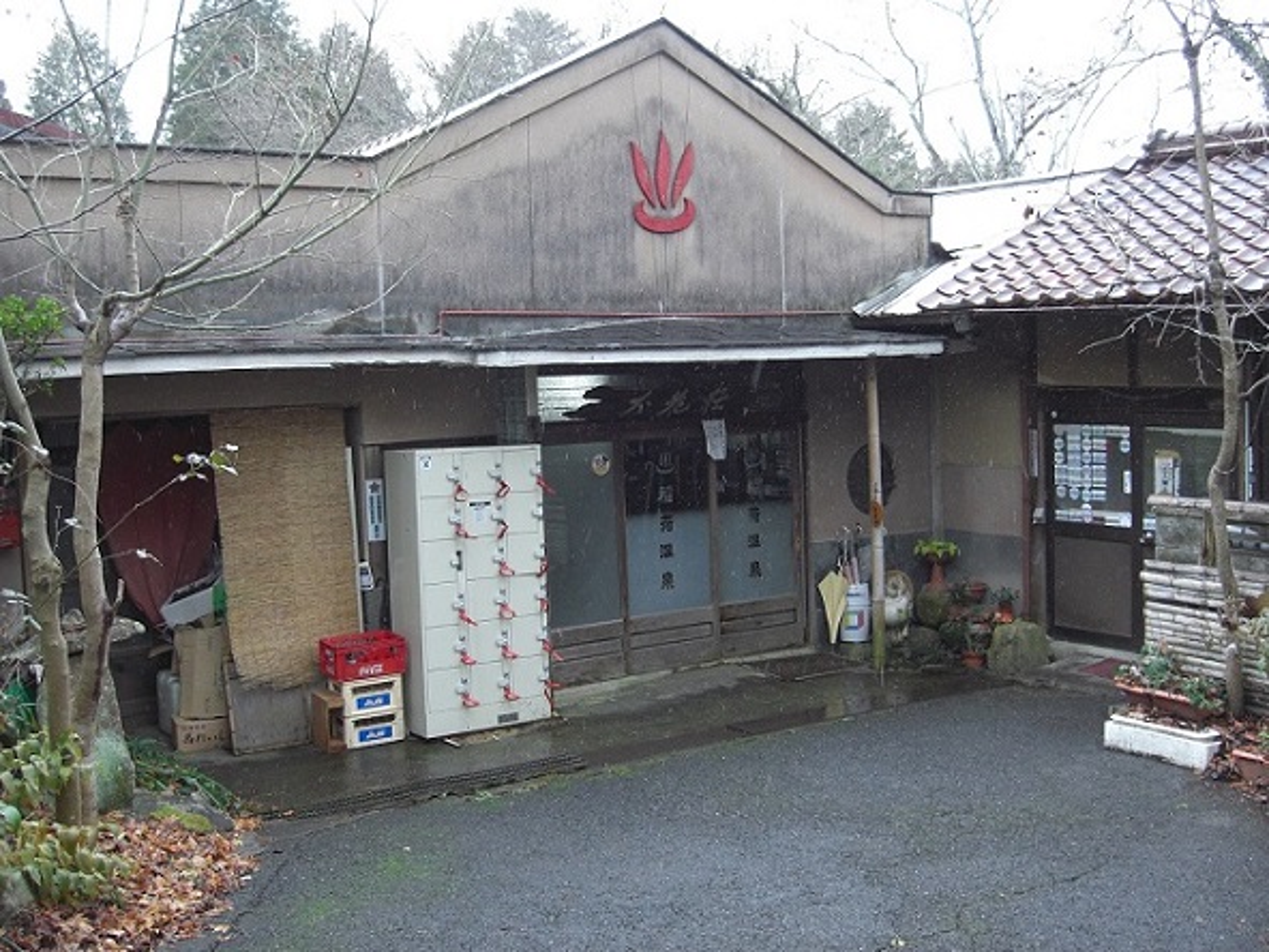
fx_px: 1393
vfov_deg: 37.7
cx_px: 634
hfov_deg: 49.0
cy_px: 476
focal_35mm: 38
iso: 200
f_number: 2.8
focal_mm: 7.9
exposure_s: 1/100
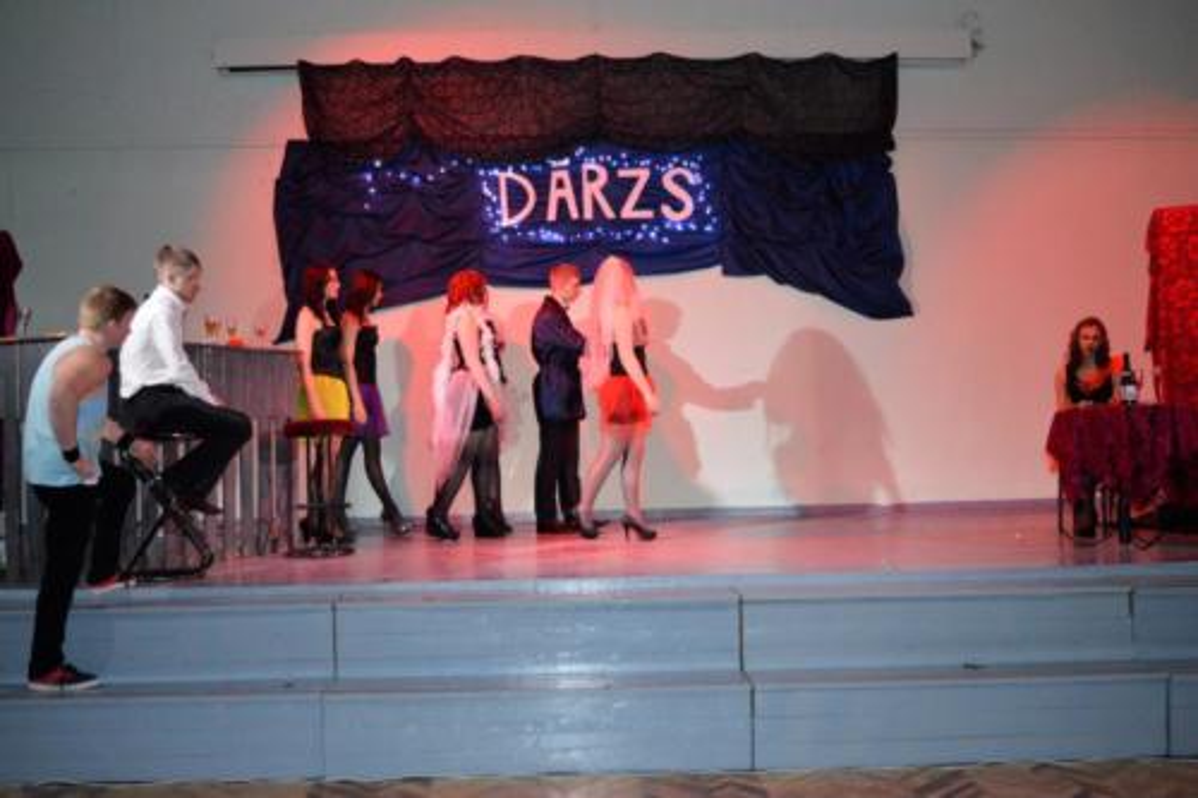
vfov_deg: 36.8
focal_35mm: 36
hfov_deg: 53.1
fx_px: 1198
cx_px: 599
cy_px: 399
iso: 3200
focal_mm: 24
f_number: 4
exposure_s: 1/60
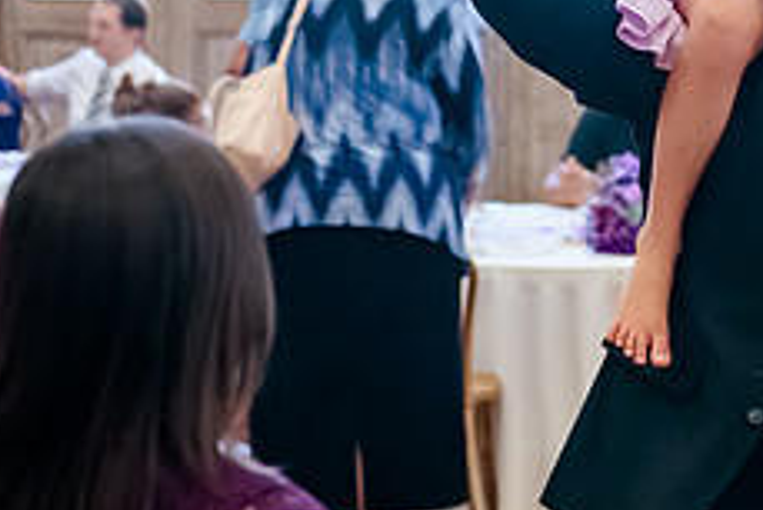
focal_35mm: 179
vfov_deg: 7.6
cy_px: -148
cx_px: 607
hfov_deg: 11.4
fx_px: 3796
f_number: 3.2
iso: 3200
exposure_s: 1/500
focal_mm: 58
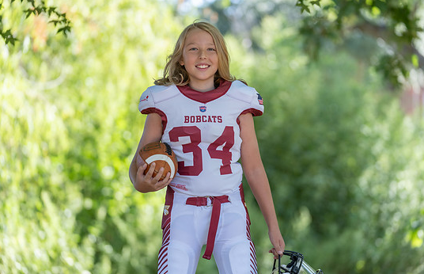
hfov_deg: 14.8
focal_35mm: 140
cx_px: 223
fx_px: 1633
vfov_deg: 9.6
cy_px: 141
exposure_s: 1/320
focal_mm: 125
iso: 160
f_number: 2.8
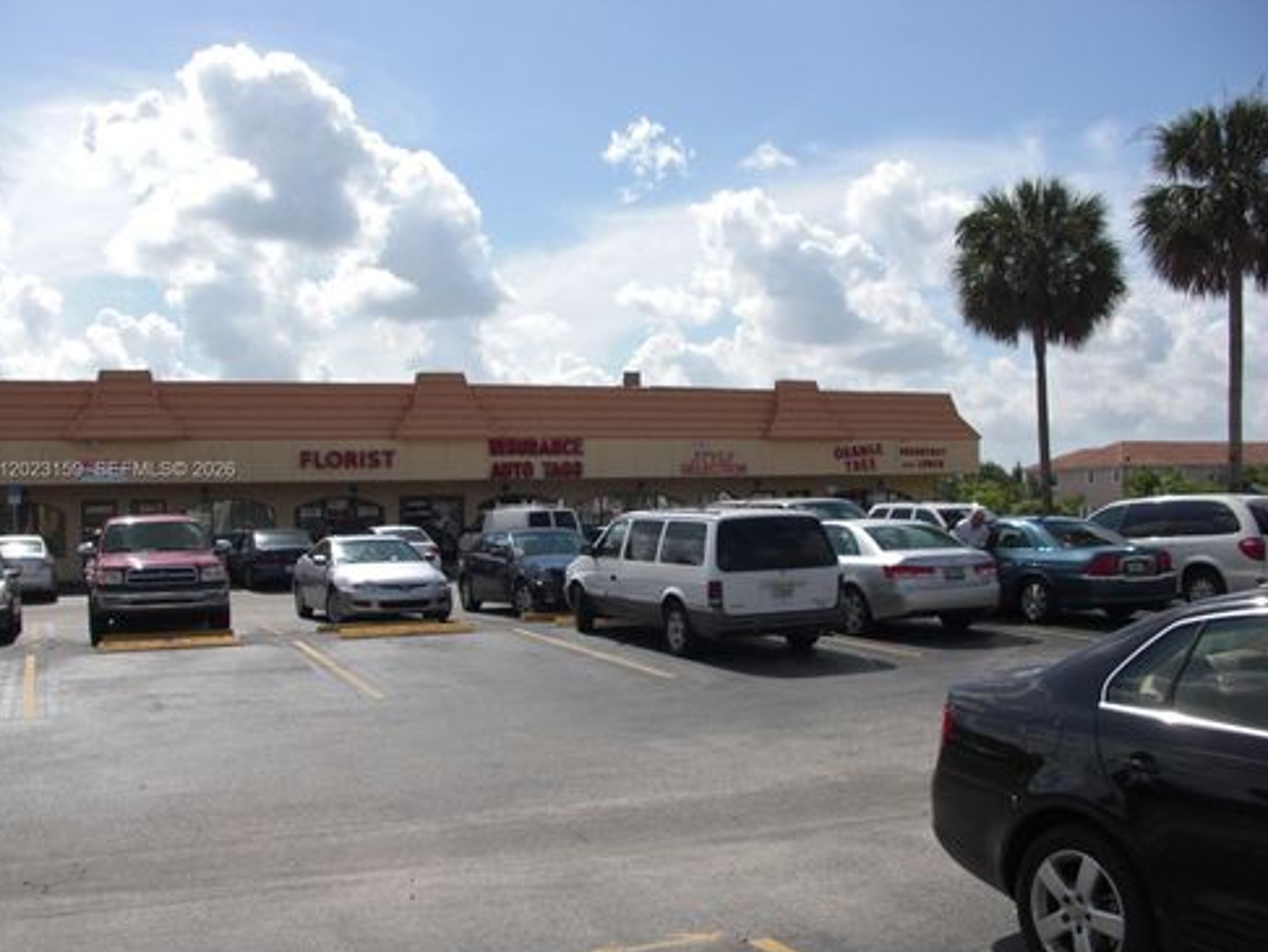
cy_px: 471
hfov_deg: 50.1
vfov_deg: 38.7
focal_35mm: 37
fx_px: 1356
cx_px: 634
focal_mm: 6.3
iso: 50
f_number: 7.9
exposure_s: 1/250
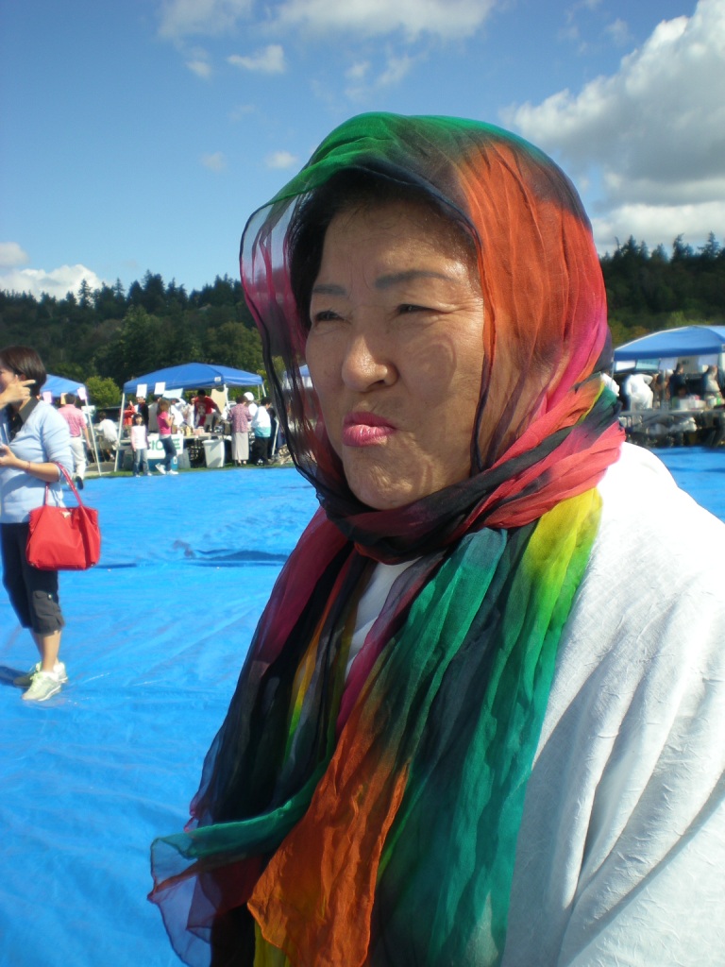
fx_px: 1061
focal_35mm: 38
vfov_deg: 49.0
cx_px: 362
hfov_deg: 37.7
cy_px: 484
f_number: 4.6
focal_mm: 6.3
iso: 50
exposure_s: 1/316
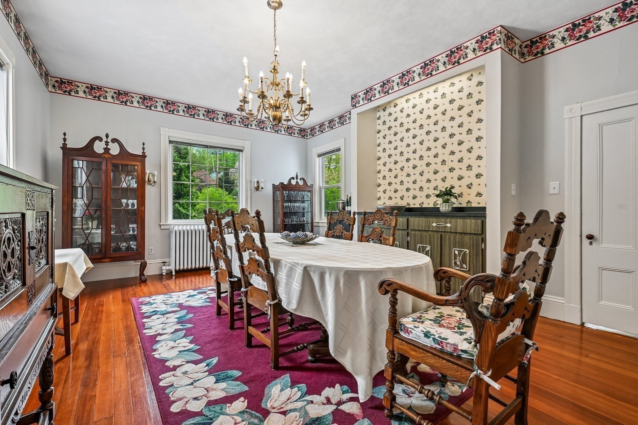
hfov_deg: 96.7
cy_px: 212
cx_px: 319
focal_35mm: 16
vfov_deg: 73.7
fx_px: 284
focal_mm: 16
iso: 400
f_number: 8
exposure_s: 1/25
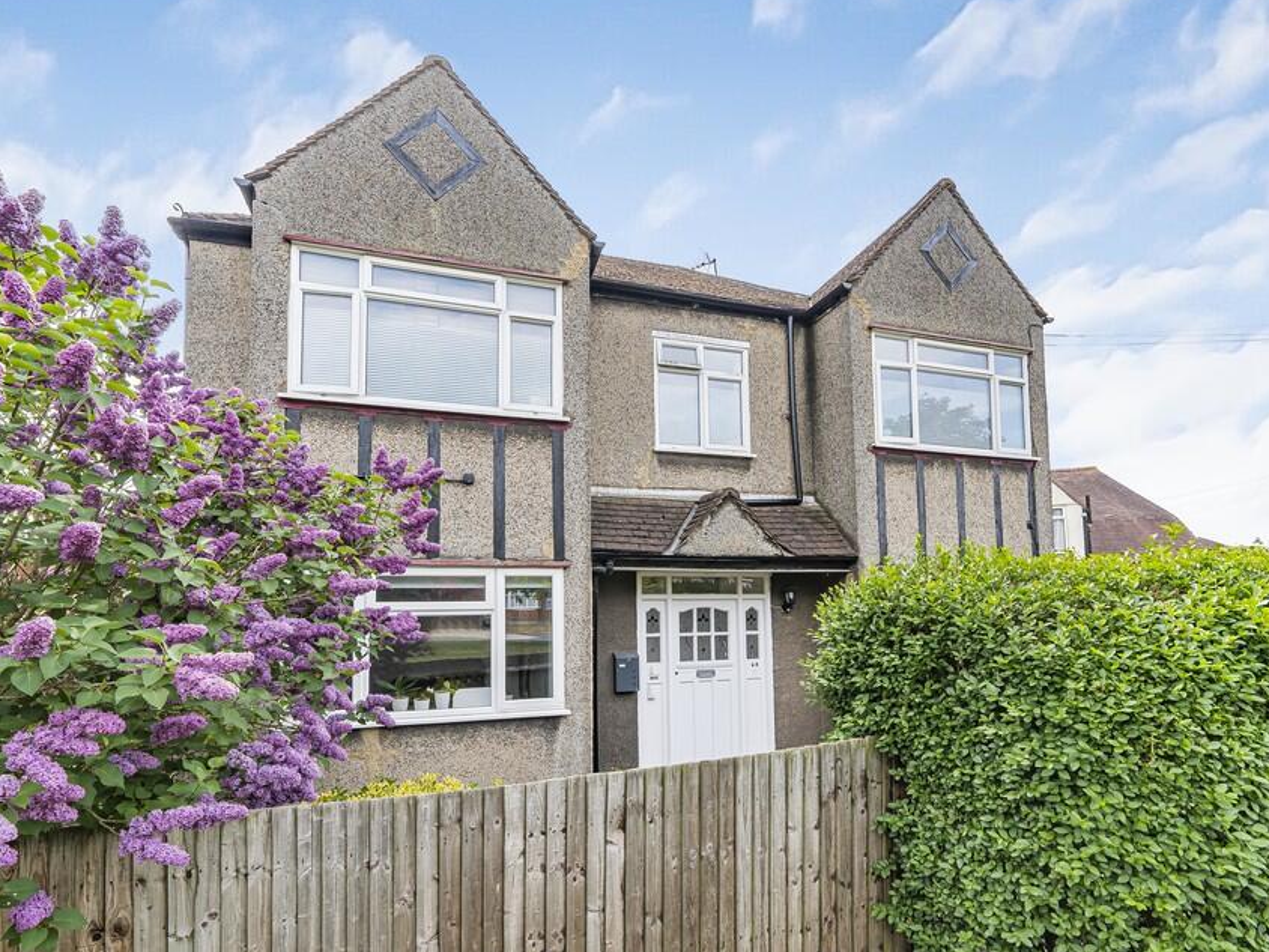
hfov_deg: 102.1
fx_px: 513
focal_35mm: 14
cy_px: 468
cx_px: 624
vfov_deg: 85.7
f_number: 9
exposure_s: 1/200
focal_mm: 12
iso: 320
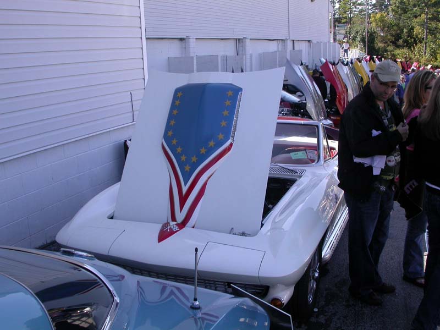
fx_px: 483
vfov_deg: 37.7
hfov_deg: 49.0
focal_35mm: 38
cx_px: 220
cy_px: 165
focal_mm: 7.85
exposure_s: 1/186
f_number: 6
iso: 100
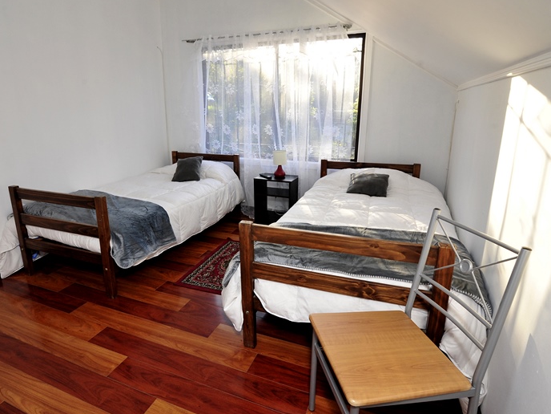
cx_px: 263
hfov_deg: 84.6
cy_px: 205
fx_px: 302
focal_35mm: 19
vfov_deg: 68.7
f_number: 10
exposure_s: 1/200
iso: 1000
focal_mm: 17
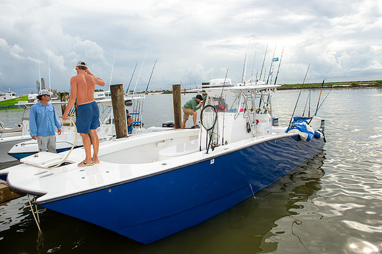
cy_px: 127
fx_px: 276
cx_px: 191
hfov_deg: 69.4
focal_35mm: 26
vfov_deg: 49.5
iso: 64
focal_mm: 26
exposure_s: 1/200
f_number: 6.3
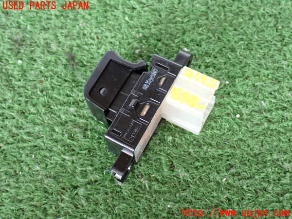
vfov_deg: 29.1
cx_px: 146
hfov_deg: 38.2
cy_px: 110
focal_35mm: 50
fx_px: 422
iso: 800
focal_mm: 9.01
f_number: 3.2
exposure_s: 1/50
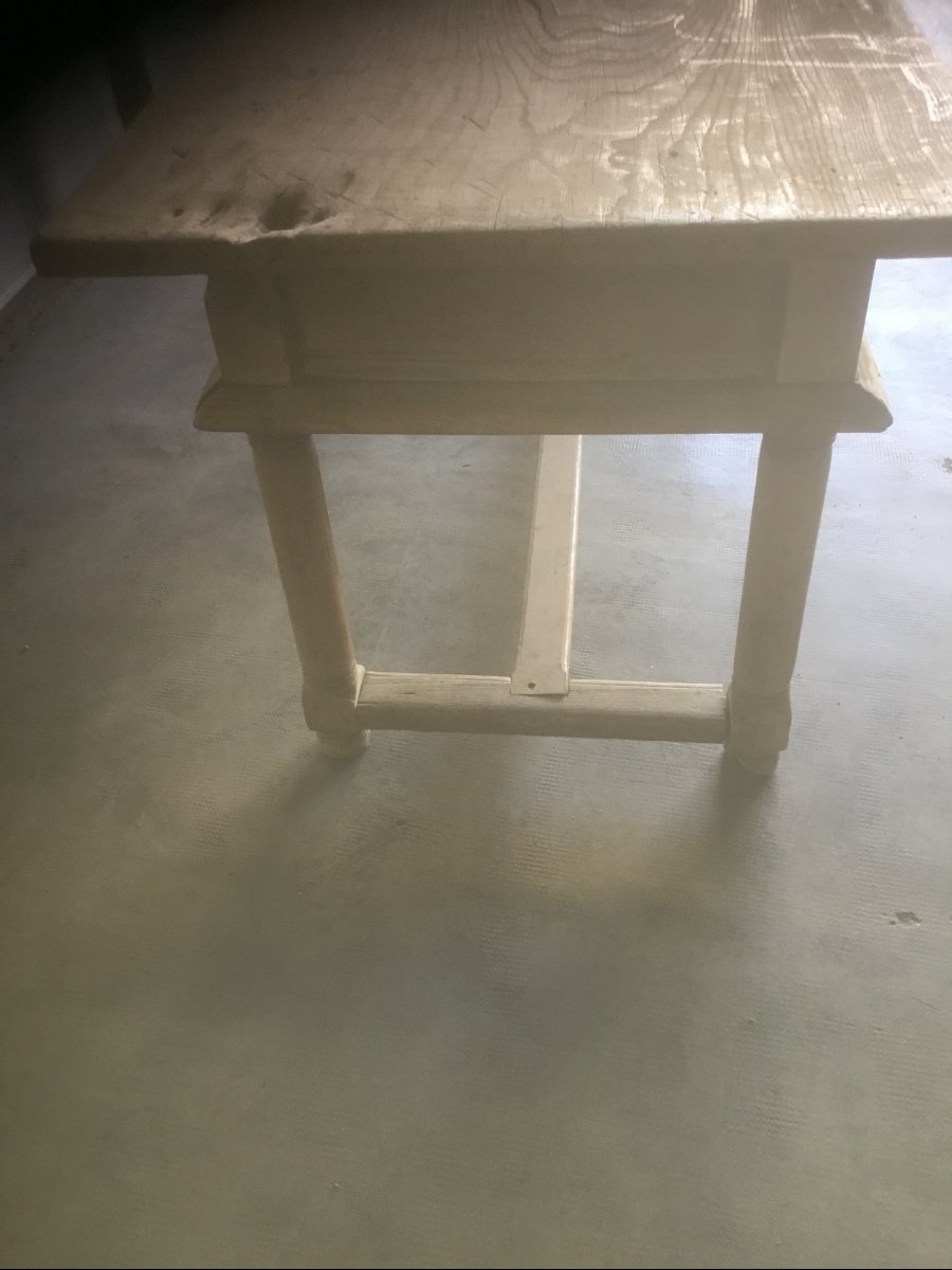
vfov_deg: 58.4
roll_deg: +4.1
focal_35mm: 31
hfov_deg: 45.4
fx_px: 1137
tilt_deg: -42.6
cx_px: 476
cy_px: 635
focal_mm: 3.3
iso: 160
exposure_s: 1/33
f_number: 2.4
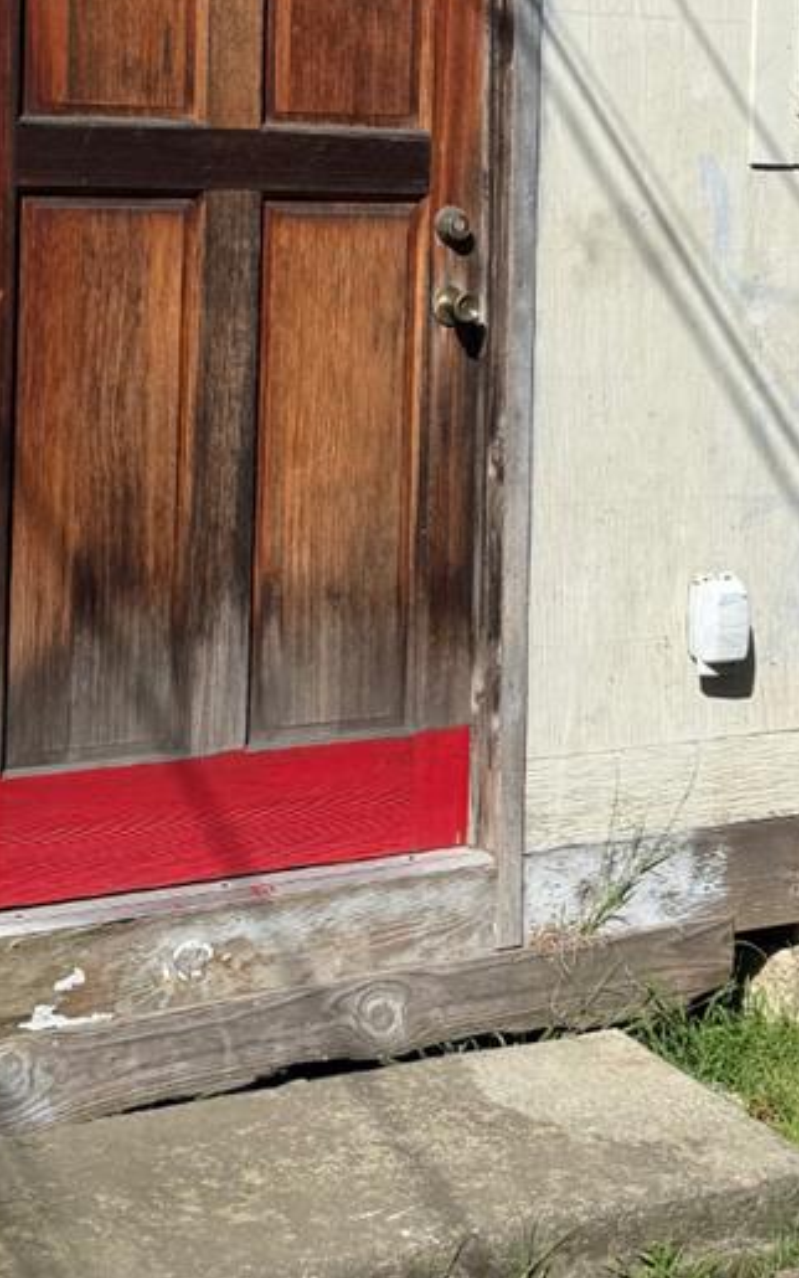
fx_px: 2577
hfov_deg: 17.6
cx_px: 455
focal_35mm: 74
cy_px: 202
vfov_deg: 27.1
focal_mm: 6.76
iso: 80
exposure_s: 1/6410
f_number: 1.78
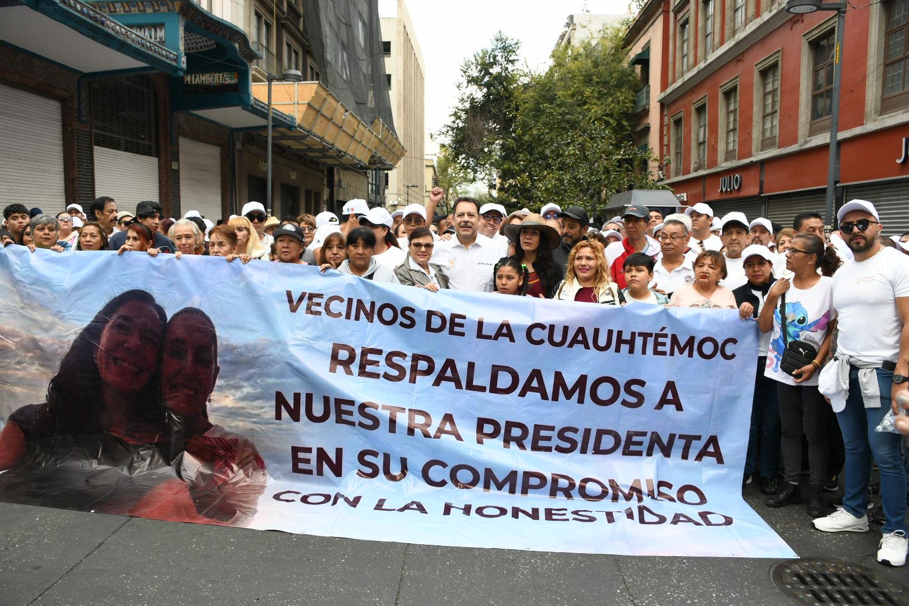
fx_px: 682
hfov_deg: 67.4
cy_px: 303
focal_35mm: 27
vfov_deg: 47.9
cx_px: 454
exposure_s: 1/125
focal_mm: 18
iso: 200
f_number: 5.6
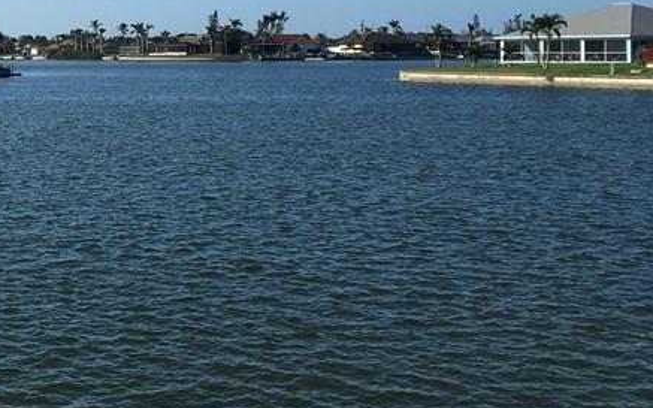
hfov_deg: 26.1
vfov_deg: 17.8
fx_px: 1281
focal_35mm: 72
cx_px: -87
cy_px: 31
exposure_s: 1/2198
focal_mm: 4.15
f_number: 2.2
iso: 25
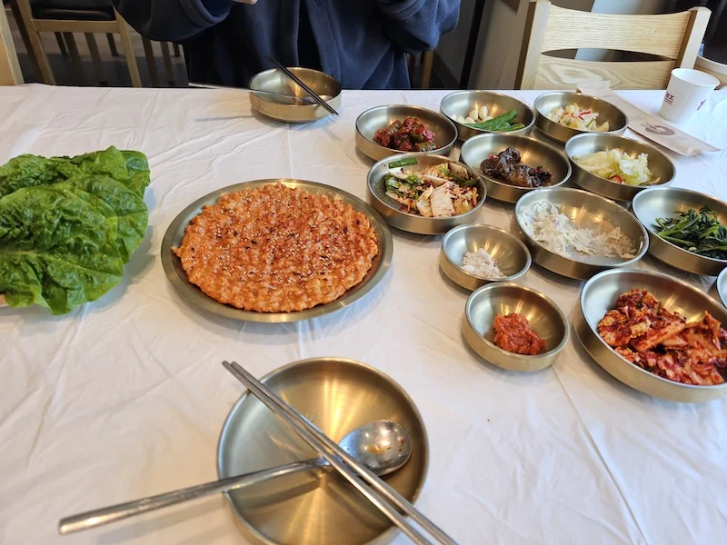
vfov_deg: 58.9
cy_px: 272
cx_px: 364
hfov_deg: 73.9
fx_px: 483
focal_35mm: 23
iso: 32
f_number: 1.7
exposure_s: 1/120
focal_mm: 6.3
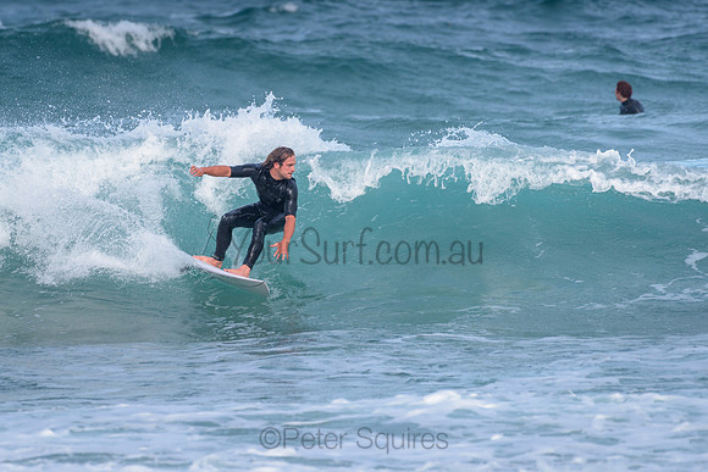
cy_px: 183
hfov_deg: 3.4
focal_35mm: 613
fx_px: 12053
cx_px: 305
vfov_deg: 2.2
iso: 280
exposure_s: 1/2000
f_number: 5.6
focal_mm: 500
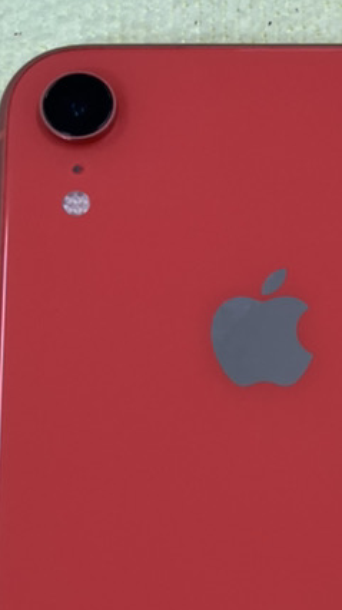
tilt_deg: -74.5
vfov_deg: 24.1
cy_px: 547
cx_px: 276
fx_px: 1389
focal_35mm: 86
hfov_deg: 14.0
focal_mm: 3.99
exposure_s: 1/120
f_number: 1.8
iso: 80
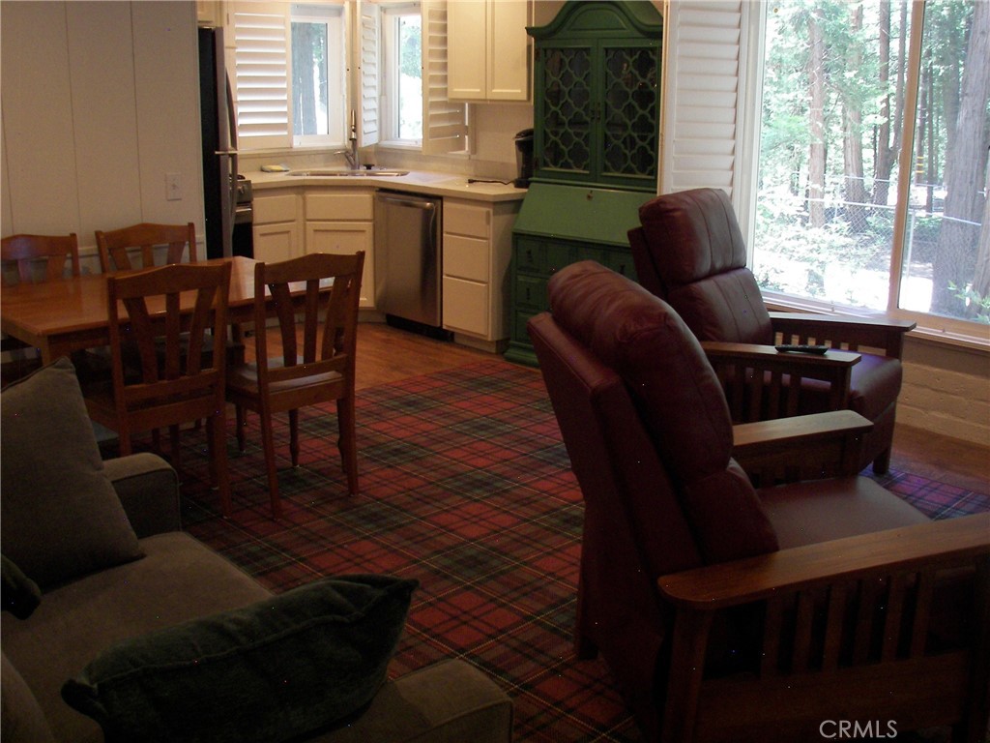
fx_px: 1030
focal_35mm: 36
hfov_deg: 51.4
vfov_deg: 39.7
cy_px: 372
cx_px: 495
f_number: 2.8
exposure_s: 1/30
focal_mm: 6
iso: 160
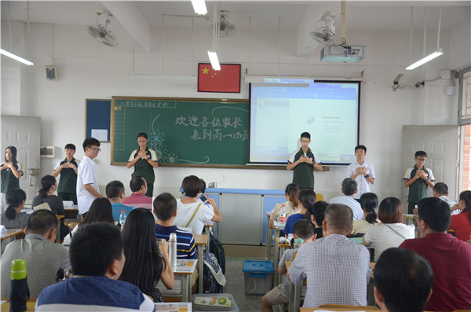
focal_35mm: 36
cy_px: 156
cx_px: 236
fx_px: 470
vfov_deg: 36.7
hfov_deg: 53.2
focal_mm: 24
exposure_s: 1/125
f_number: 4
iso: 640
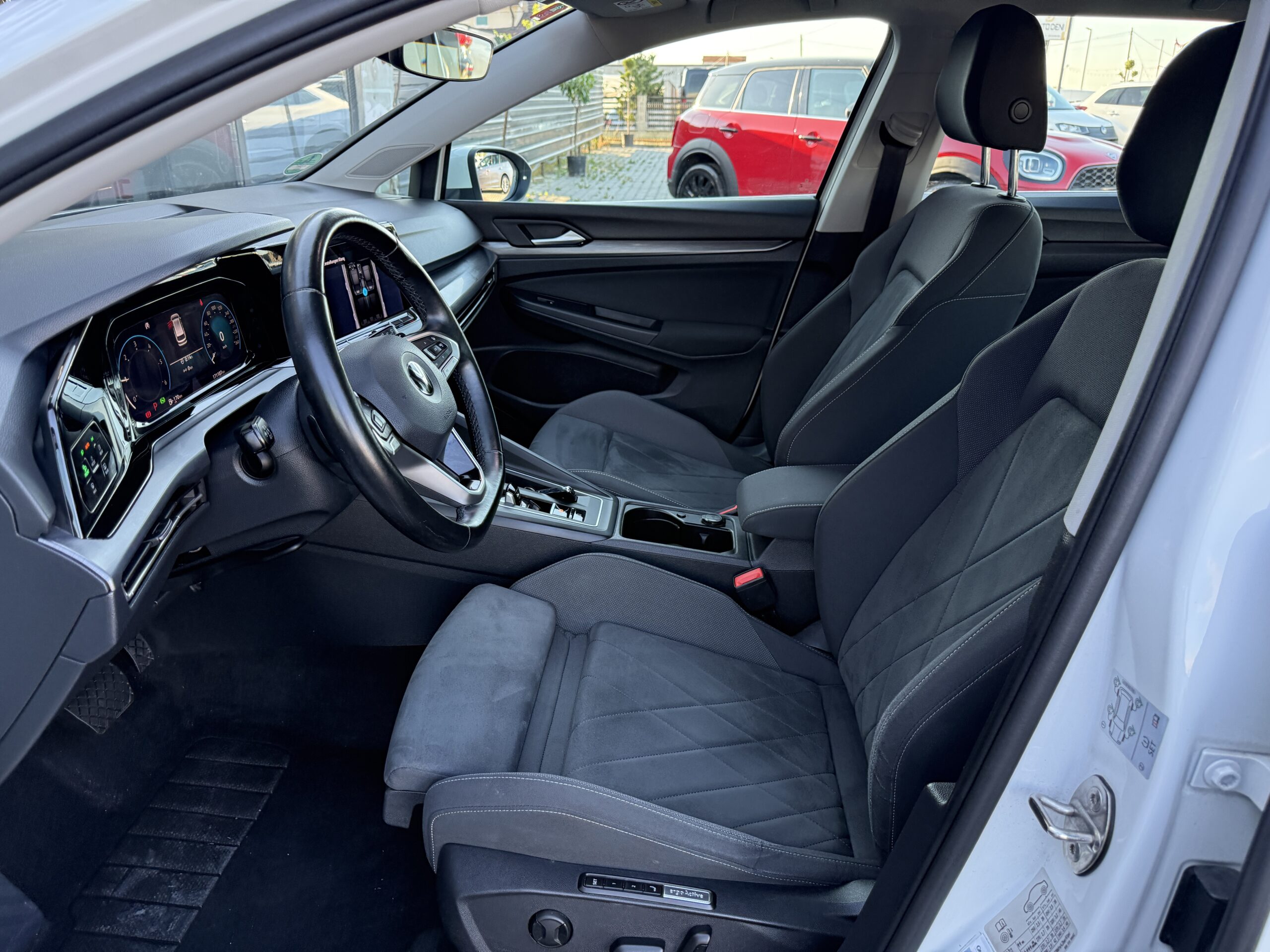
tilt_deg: -22.4
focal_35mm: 24
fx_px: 881
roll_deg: -0.6
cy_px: 476
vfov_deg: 56.8
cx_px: 635
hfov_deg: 71.6
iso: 250
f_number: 1.78
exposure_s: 1/195
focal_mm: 6.76
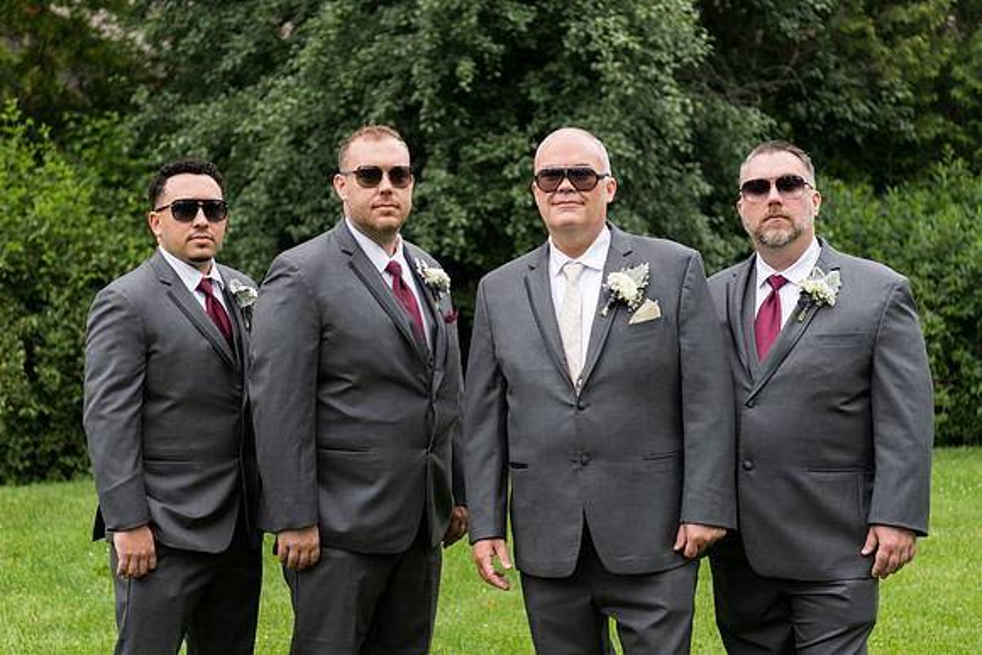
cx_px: 455
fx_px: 1817
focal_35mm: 67
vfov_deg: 20.4
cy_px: 327
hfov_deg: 30.2
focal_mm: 62
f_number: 2.8
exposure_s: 1/500
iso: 140
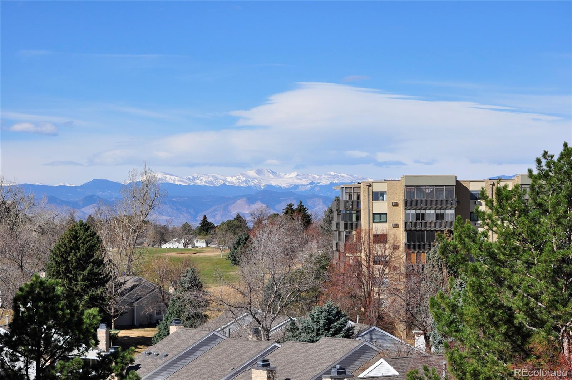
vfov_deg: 13.0
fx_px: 1666
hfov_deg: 19.5
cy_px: 190
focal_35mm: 105
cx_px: 286
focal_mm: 70
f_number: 8
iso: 200
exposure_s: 1/1000
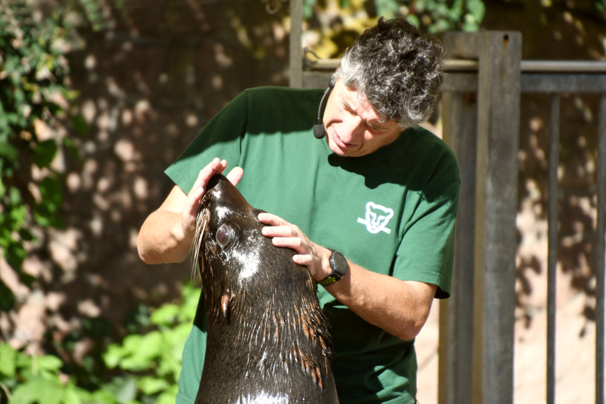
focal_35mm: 600
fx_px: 10101
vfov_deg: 2.3
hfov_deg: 3.4
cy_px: 202
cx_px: 303
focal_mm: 400
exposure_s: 1/500
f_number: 6.3
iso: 320
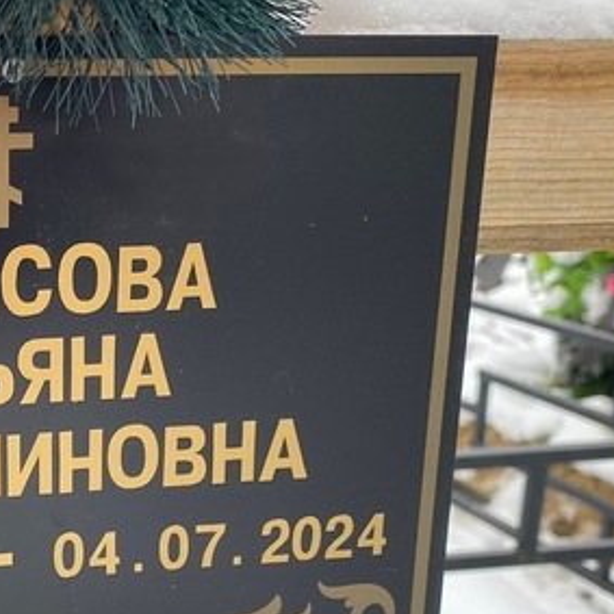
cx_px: -26
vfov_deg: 26.2
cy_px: 438
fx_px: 1304
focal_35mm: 65
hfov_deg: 25.0
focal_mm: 4.25
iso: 80
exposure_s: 1/122
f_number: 1.8
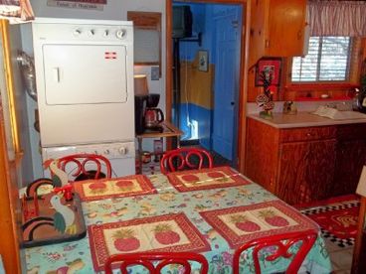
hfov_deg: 55.4
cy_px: 137
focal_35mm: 33
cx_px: 183
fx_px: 349
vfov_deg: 42.9
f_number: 3.3
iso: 64
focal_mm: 5.9
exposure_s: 1/30
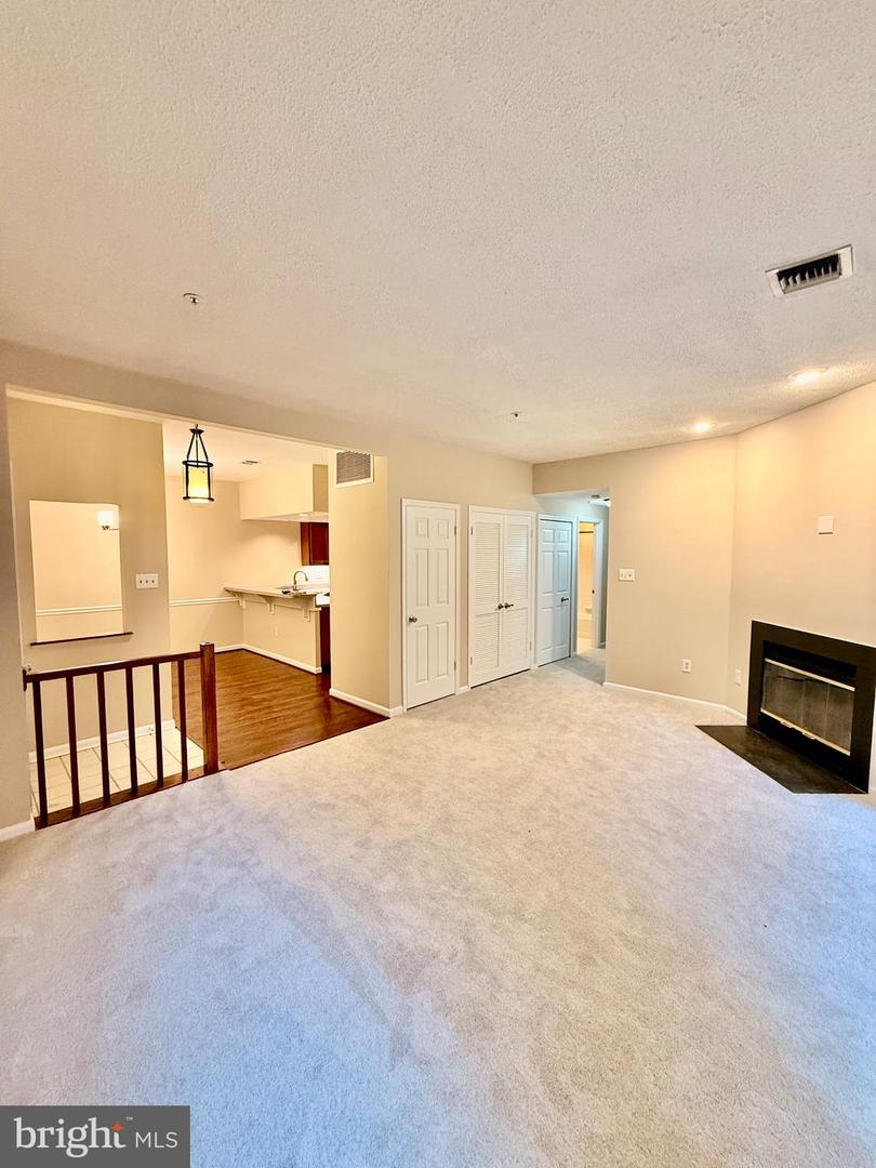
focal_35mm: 14
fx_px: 472
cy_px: 584
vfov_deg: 102.1
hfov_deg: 85.7
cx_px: 438
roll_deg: -0.4
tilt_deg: -3.5
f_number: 2.2
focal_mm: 2.22
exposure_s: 1/60
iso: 250
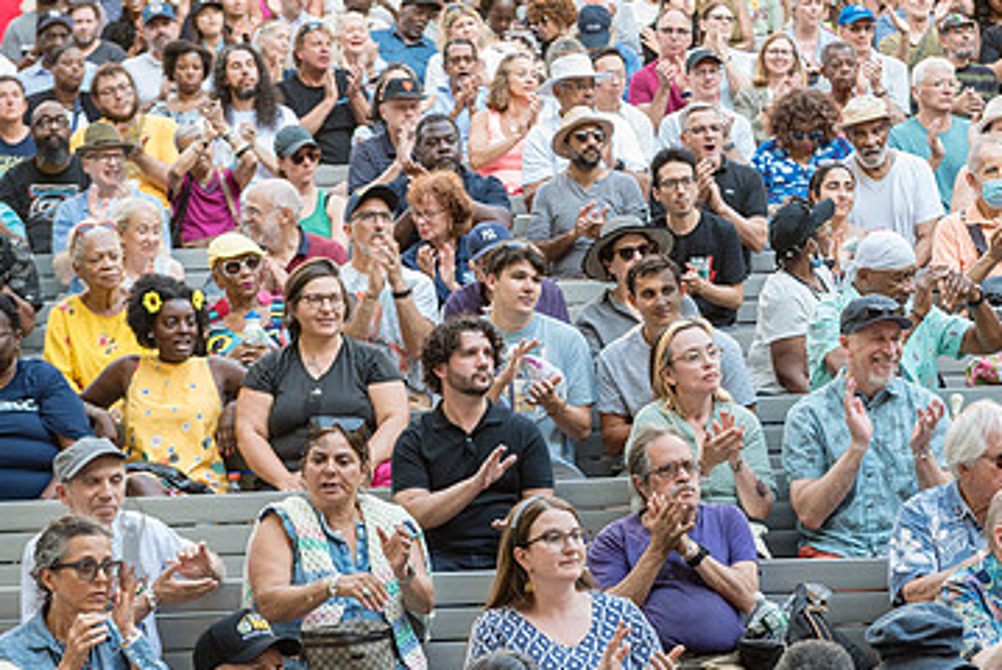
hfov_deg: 18.0
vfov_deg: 12.1
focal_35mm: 113
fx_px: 3148
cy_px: 537
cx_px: 670
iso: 1000
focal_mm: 70
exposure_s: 1/250
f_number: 4
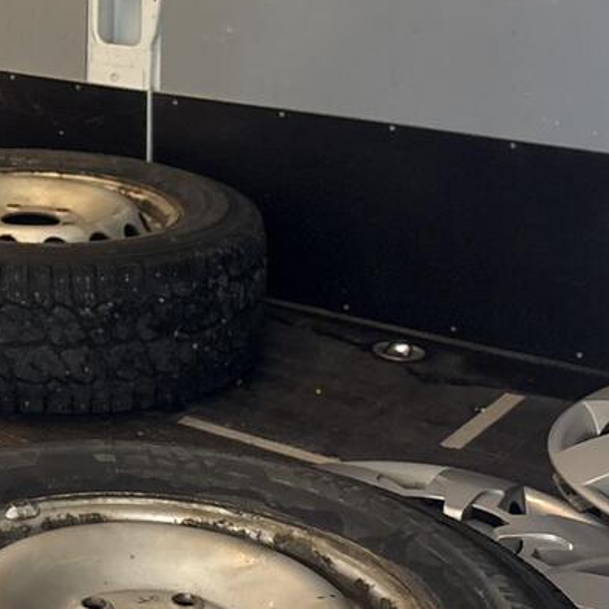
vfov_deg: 20.0
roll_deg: +1.7
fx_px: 1672
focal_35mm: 84
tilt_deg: -7.5
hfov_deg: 19.3
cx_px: -156
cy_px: 0
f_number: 1.6
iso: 320
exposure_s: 1/50
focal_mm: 5.96
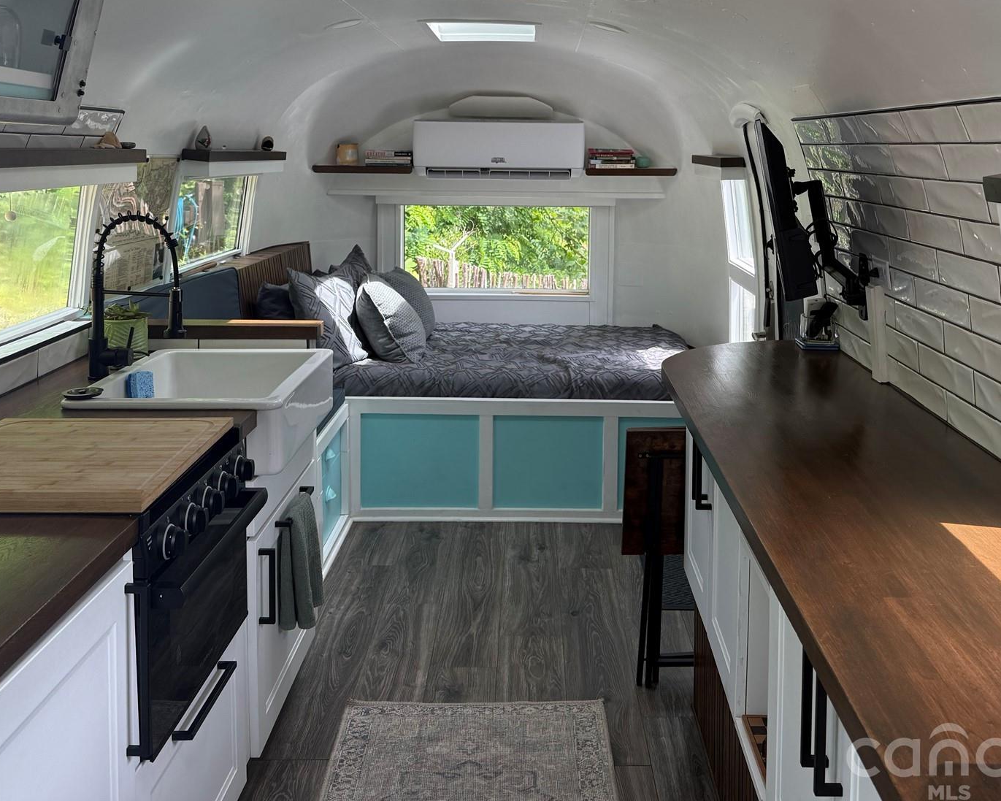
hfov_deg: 51.5
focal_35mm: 35
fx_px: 1037
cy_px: 252
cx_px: 538
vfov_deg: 41.6
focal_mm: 6.76
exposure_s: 1/476
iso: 100
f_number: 1.78
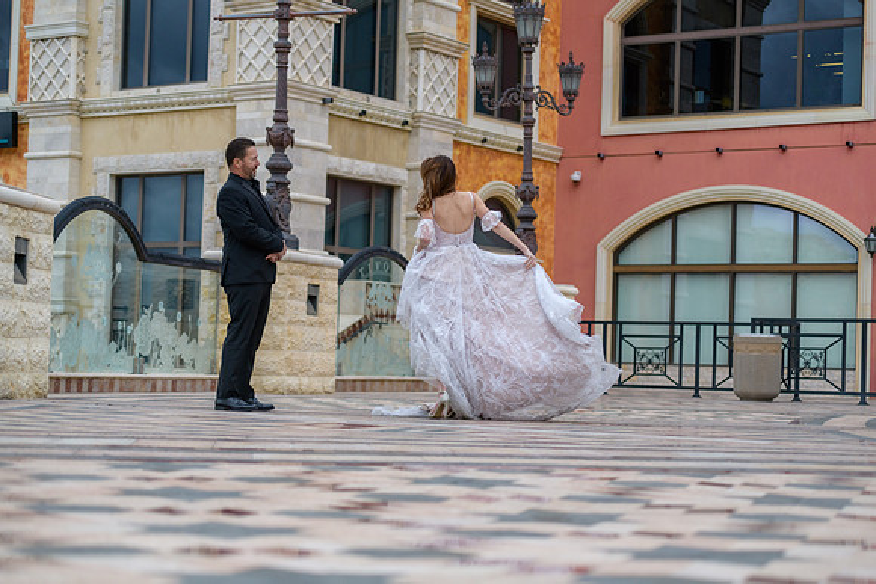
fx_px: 1704
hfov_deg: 28.8
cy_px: 292
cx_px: 438
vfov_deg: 19.5
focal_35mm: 70
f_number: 2.8
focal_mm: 70
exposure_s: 1/3200
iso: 400
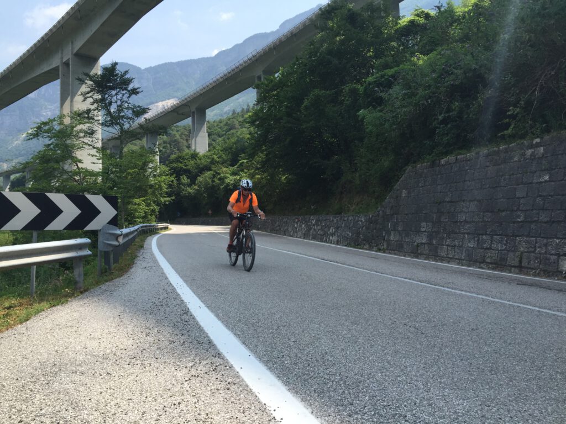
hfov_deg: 61.7
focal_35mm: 29
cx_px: 283
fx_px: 474
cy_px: 212
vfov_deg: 48.2
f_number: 2.2
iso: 32
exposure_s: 1/1412
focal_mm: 4.15
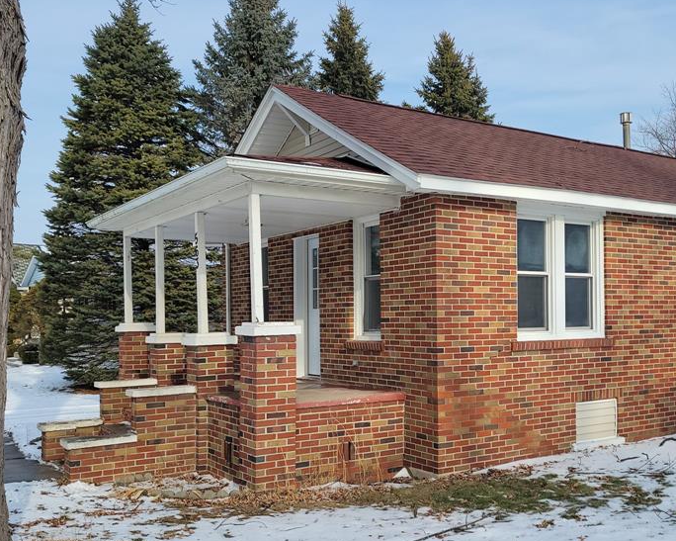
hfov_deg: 47.2
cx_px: 448
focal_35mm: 38
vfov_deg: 39.1
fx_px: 760
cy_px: 294
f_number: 1.8
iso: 40
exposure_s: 1/2265
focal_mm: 5.4
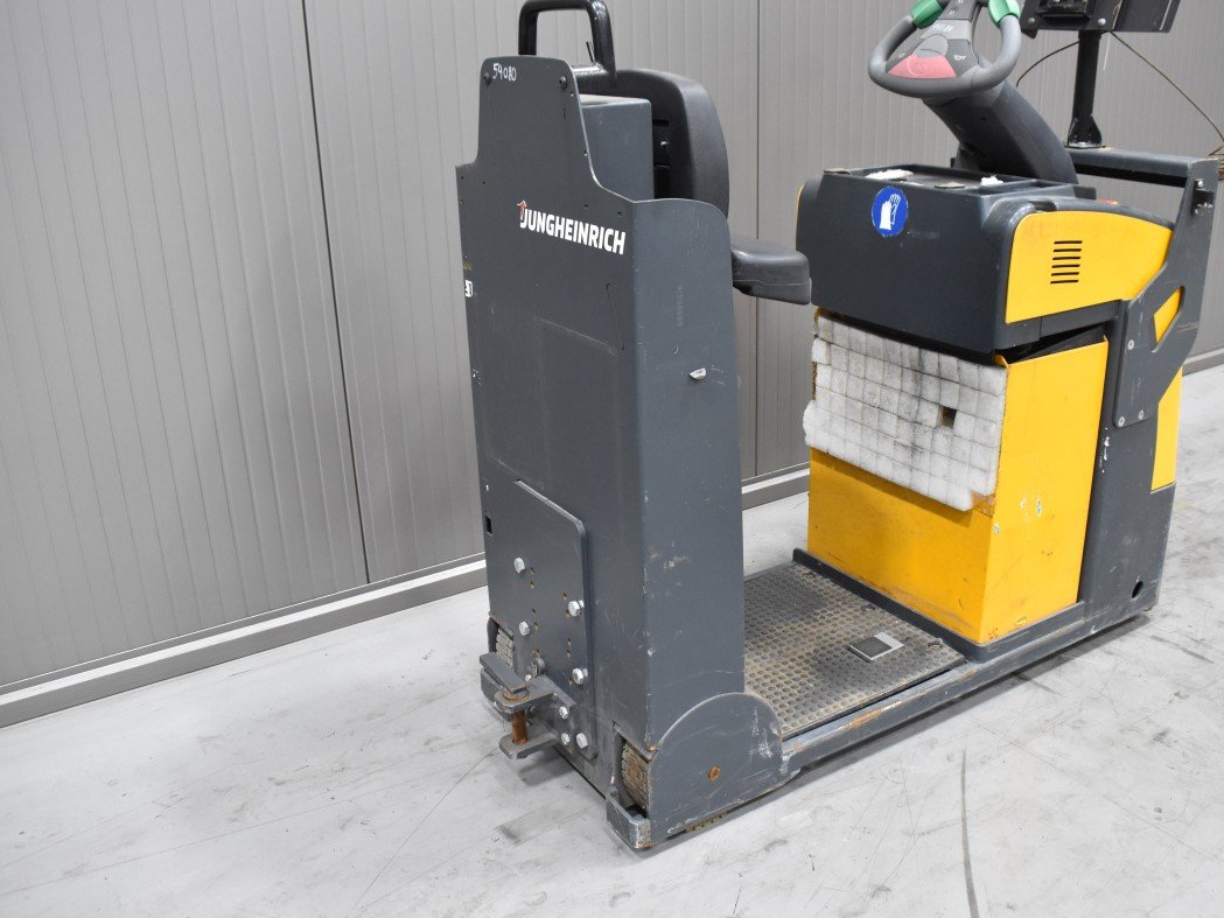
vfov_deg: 43.0
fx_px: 1167
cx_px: 692
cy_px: 460
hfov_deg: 55.2
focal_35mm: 33
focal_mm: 20
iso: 1600
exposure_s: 1/30
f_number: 5
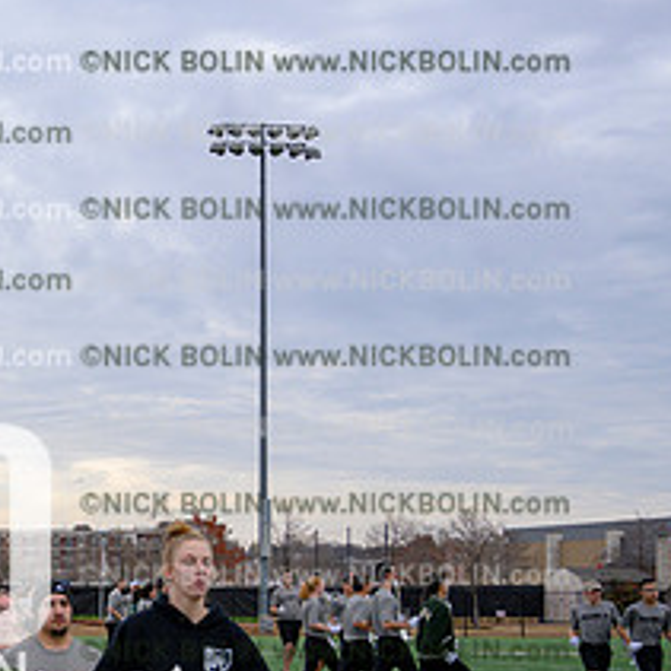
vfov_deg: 22.1
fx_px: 1689
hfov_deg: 20.7
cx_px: -175
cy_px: 577
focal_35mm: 77
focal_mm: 33
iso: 800
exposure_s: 1/2000
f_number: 4
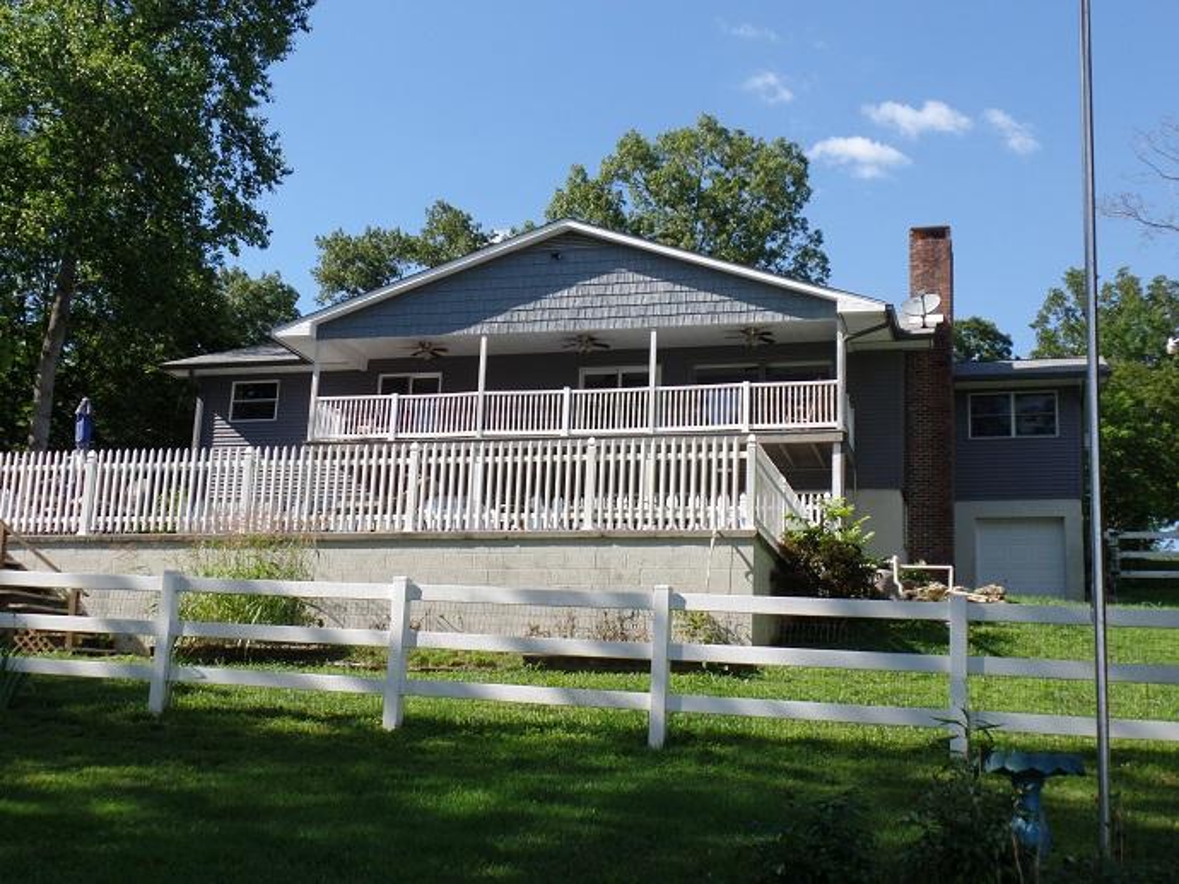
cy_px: 442
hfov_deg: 44.8
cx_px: 590
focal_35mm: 42
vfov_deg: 34.3
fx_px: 1430
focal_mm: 7.5
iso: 80
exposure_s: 1/500
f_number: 3.6
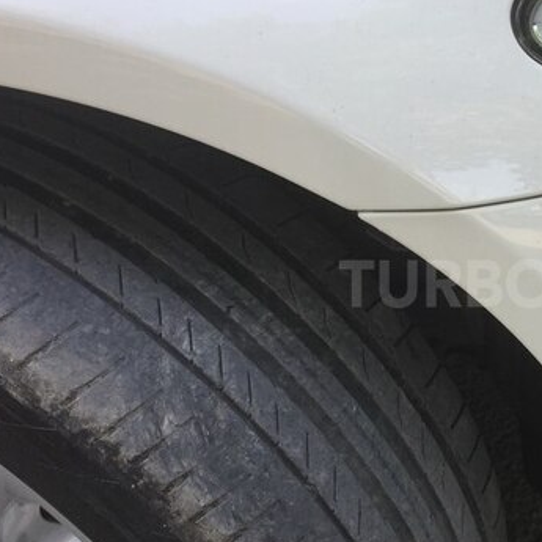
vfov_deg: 34.7
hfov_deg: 32.7
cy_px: 284
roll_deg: -0.5
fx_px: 868
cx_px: 500
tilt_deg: -31.7
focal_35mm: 49
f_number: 2.2
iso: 32
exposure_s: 1/286
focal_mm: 4.15
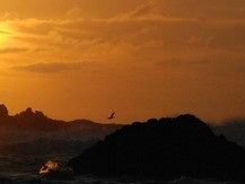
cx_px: -25
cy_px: 81
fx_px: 3414
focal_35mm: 482
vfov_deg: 3.1
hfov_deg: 4.1
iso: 1600
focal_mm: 145
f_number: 14
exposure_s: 1/4000
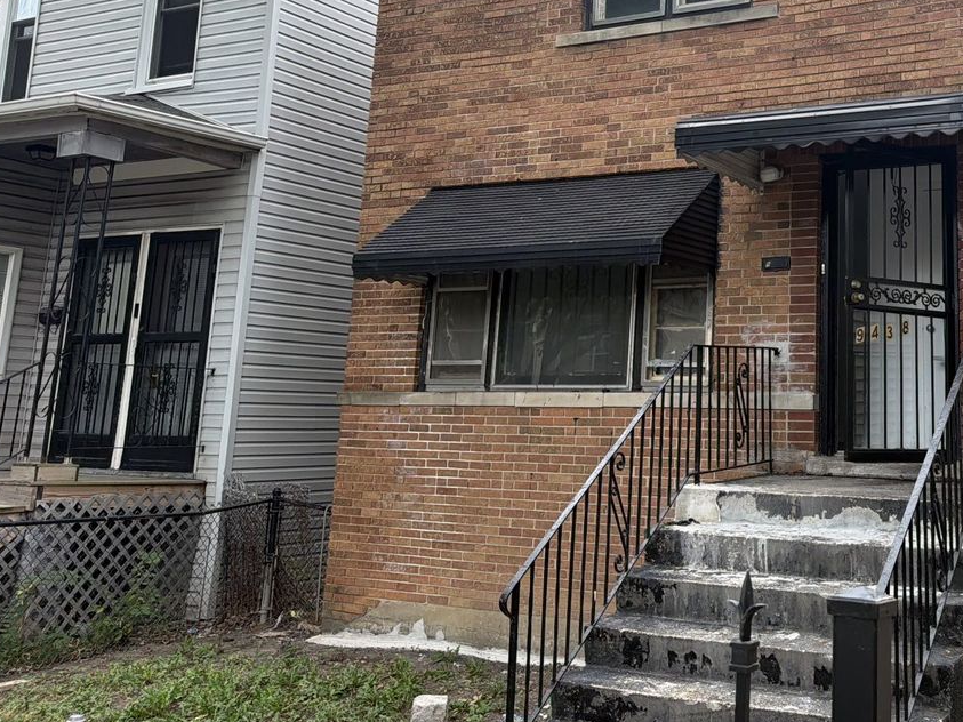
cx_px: 772
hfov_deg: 43.6
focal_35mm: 41
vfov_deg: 34.5
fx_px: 1140
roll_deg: -0.8
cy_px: 191
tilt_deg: +12.8
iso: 100
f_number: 1.78
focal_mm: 6.76
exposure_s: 1/184
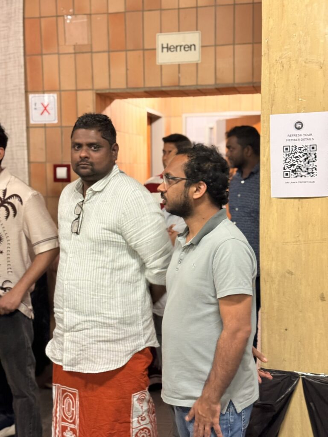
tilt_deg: -4.7
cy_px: 218
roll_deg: +0.6
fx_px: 606
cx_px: 164
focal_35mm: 48
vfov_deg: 39.7
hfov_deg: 30.3
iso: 400
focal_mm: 6.76
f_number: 1.78
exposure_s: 1/33
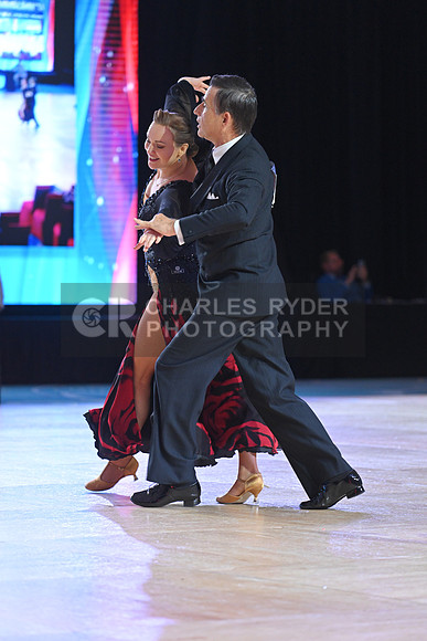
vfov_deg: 12.8
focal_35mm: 160
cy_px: 320
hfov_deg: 8.6
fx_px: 2845
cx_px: 214
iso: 2000
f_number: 4
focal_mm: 160
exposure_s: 1/250
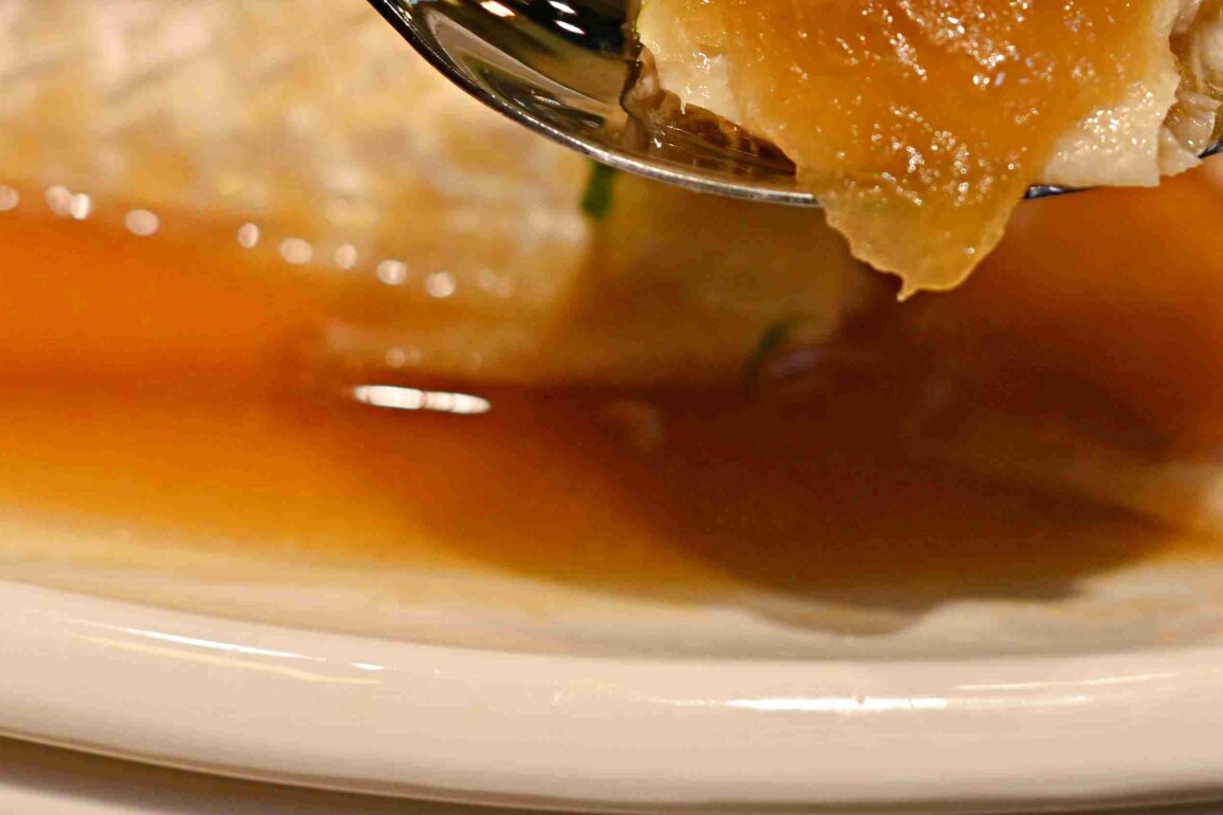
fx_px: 5638
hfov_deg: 12.4
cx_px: 873
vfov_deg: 8.2
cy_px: -48
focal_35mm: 166
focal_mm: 50
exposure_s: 1/200
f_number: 2.8
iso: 125
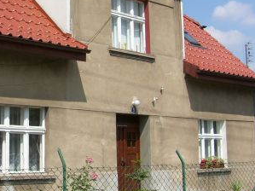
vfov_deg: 19.6
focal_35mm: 75
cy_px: 77
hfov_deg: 25.2
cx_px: 25
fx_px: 552
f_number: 7.1
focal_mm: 9
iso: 50
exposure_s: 1/250
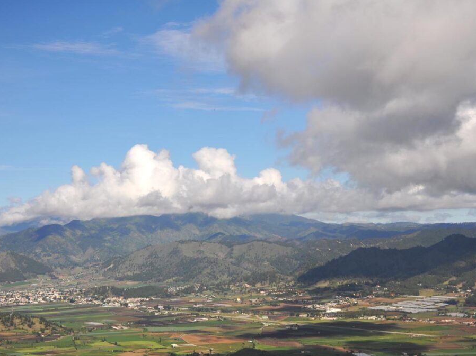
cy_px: 178
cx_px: 218
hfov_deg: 28.2
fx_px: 949
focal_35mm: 69
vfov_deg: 21.3
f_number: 8
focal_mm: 42
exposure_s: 1/250
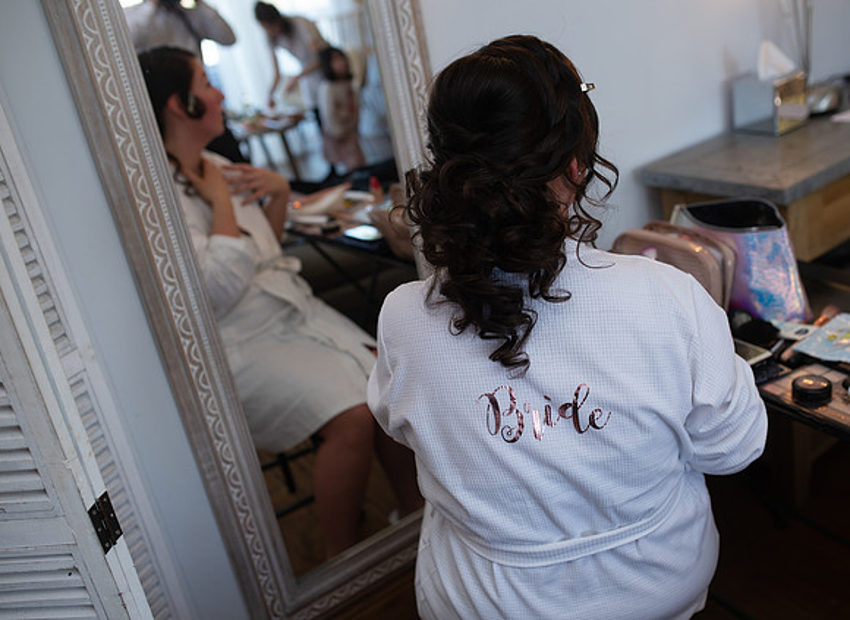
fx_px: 906
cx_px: 466
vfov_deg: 37.8
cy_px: 310
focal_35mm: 37
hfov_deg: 50.2
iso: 160
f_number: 2.8
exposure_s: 1/100
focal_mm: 35
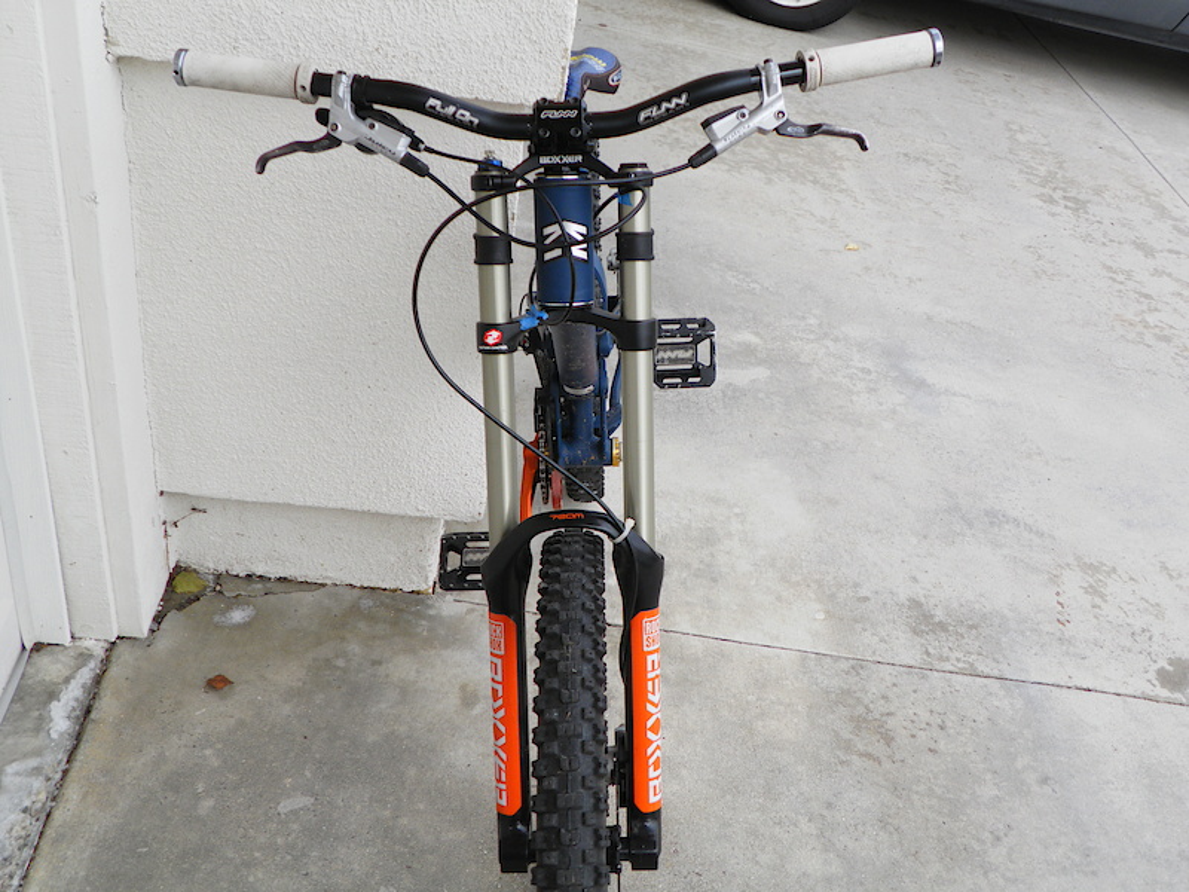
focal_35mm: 37
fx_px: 1271
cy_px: 446
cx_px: 594
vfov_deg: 38.7
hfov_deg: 50.1
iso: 80
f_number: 3.2
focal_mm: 6.6
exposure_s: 1/160
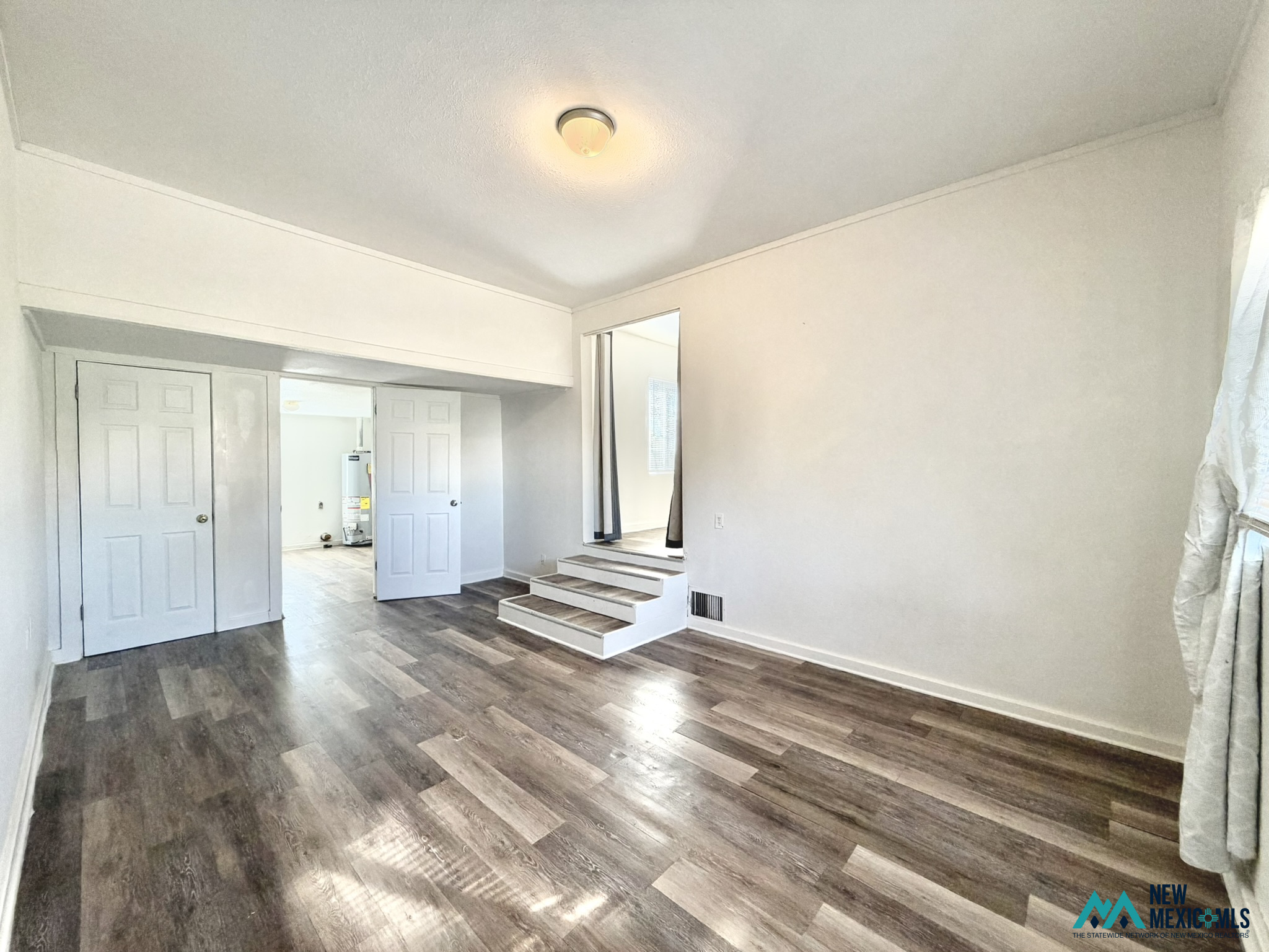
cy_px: 476
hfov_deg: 102.1
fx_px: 513
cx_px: 634
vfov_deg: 85.7
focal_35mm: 14
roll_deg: +0.4
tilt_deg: -0.8
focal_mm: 2.22
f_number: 2.2
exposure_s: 1/60
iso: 200
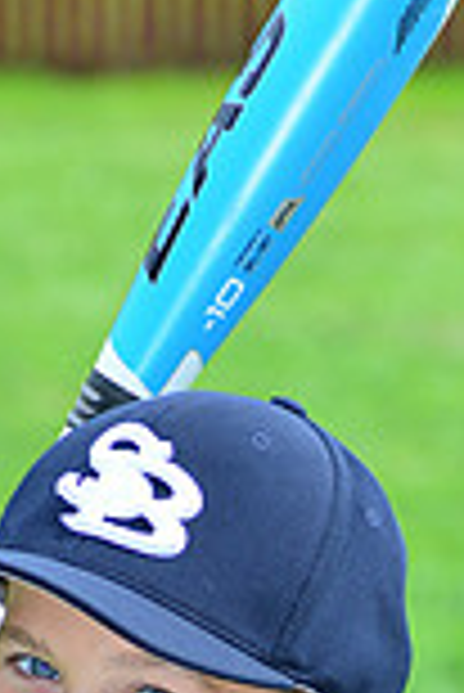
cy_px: 932
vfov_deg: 4.4
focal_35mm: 471
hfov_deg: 2.9
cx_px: 209
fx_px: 9085
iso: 200
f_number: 8
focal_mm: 125
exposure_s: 1/200
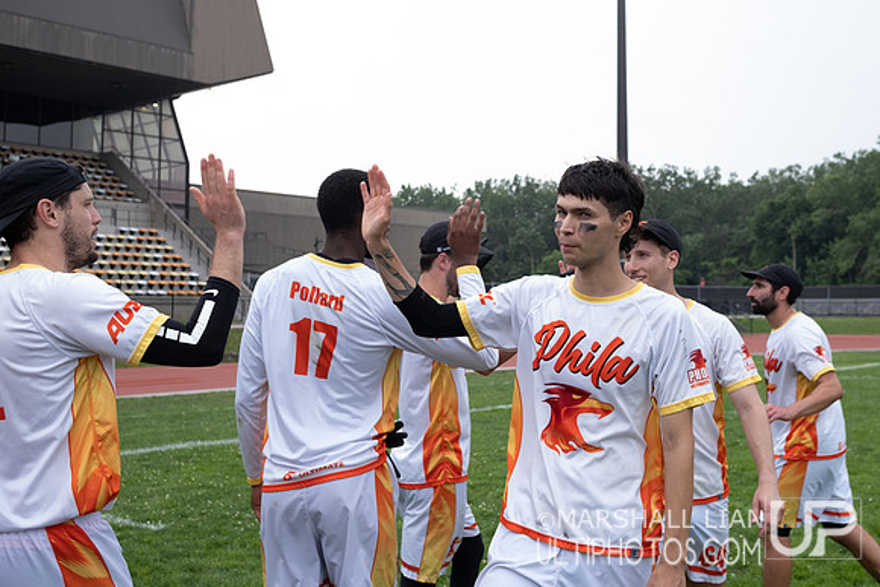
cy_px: 229
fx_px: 1045
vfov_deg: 31.3
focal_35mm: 43
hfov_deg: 45.5
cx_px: 506
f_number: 3.6
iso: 125
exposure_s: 1/800
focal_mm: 23
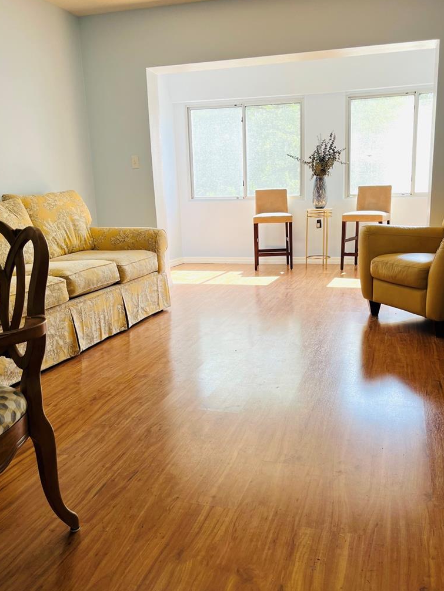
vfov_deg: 58.3
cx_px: 249
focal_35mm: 31
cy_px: 307
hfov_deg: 45.4
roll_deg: +2.2
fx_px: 530
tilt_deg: -12.8
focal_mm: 5.1
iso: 32
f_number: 1.6
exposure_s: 1/120
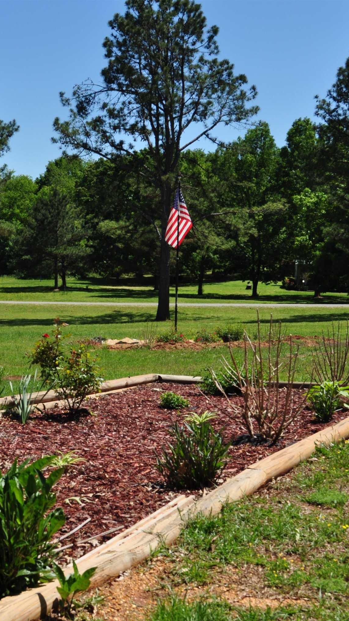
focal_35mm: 62
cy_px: 313
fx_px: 1020
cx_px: 48
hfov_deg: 19.1
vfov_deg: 33.8
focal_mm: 26
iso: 200
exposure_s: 1/400
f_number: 10
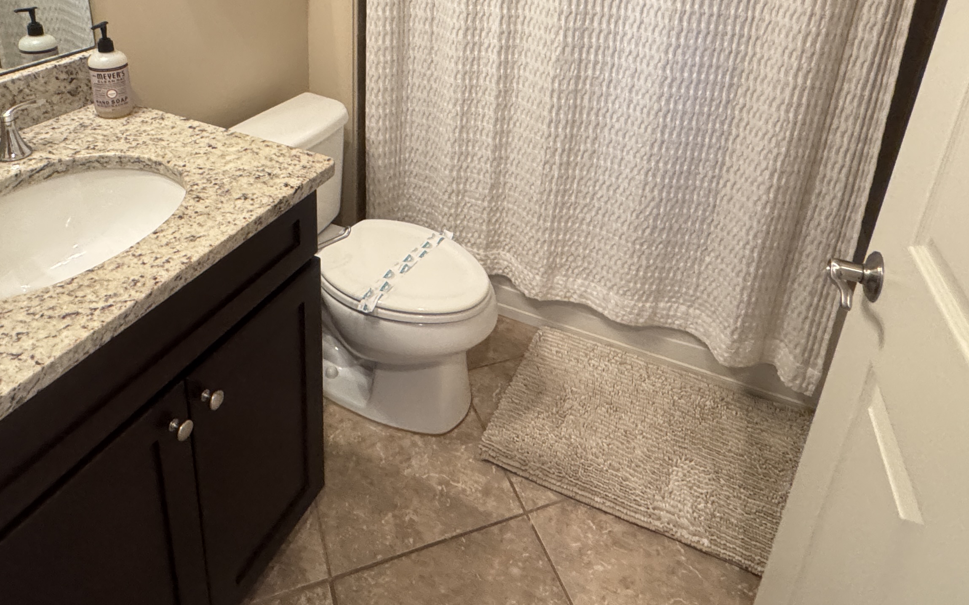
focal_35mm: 26
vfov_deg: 44.4
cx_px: 459
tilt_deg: -21.8
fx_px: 687
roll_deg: -3.8
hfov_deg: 70.4
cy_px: 89
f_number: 2.2
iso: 500
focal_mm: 2.22
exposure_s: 1/60
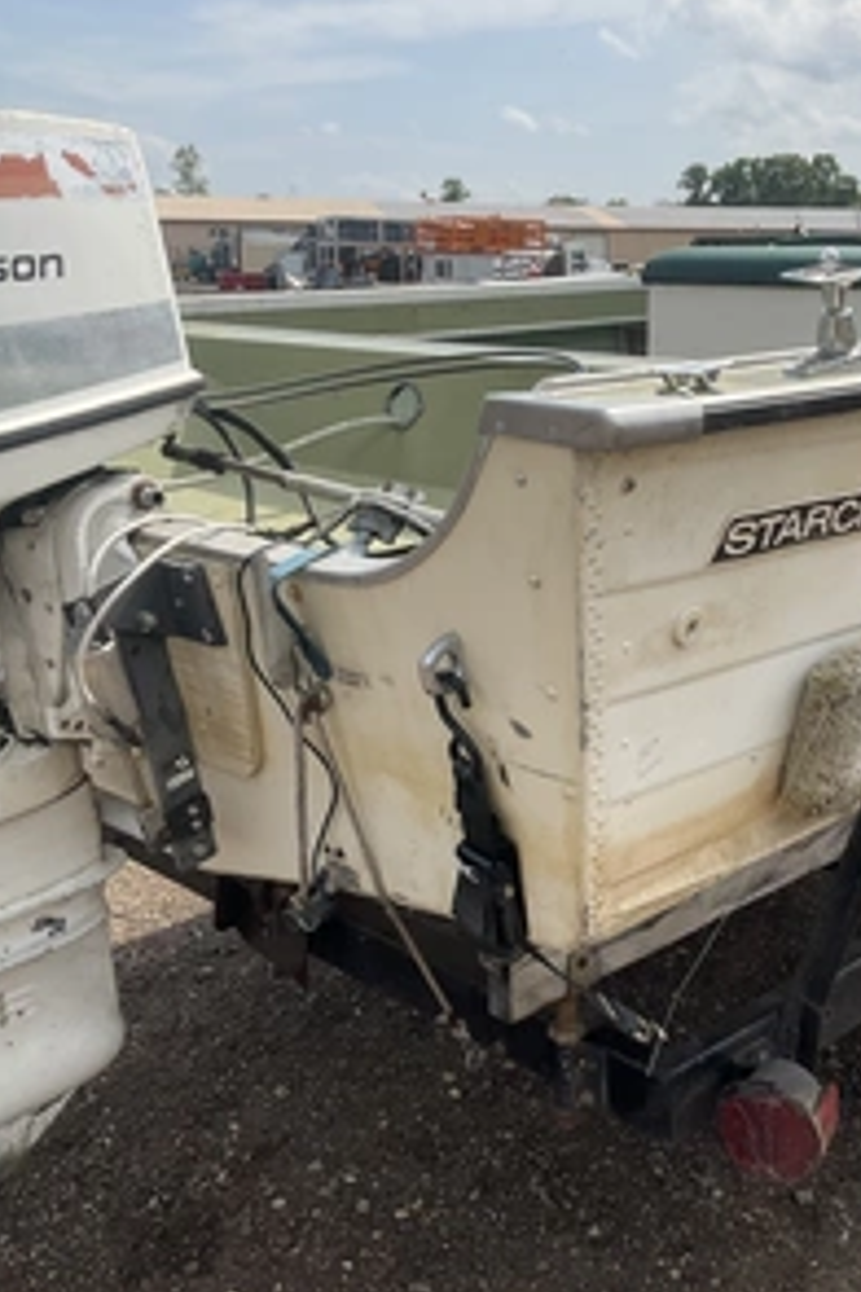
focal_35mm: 41
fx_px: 1471
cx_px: 611
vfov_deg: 47.4
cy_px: 637
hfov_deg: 32.2
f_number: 1.8
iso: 25
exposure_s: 1/1412
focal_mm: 3
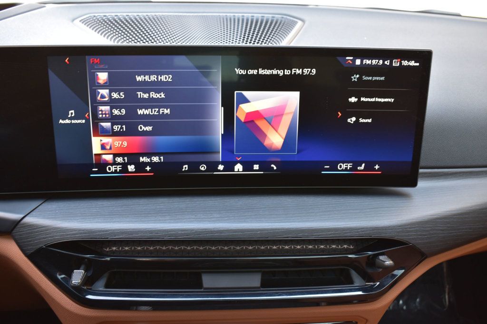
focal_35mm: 36
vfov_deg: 36.8
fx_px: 487
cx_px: 244
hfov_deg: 53.1
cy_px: 162
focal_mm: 24
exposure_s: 1/15
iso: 450
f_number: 6.3
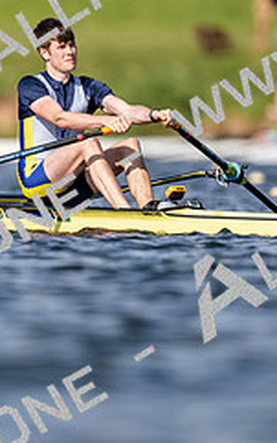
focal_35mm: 1471
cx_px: 37
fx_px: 17736
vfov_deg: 1.4
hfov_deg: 0.9
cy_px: 168
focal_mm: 600
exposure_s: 1/2500
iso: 200
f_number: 4
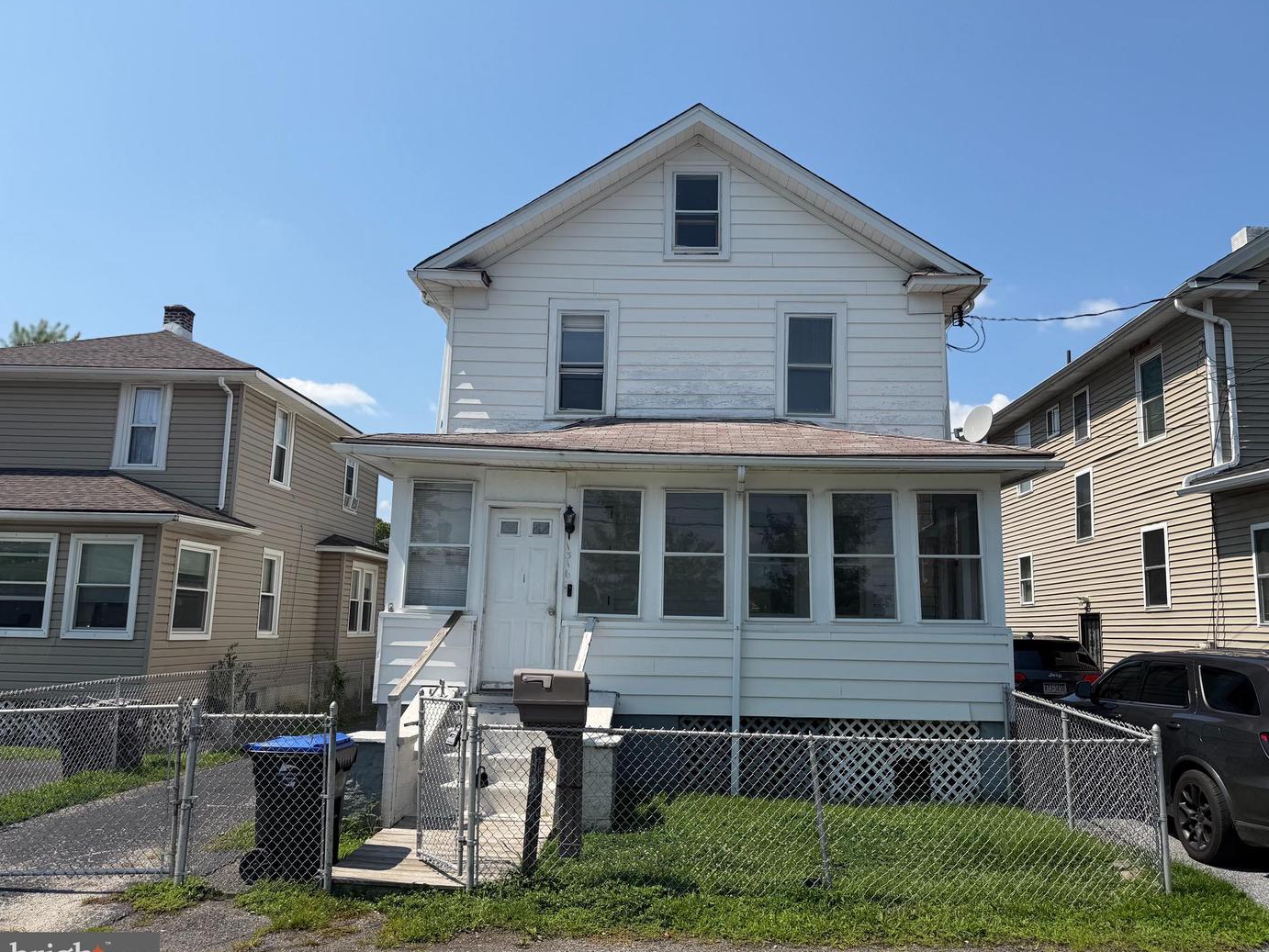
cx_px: 659
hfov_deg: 69.4
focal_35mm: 25
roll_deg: -0.6
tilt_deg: +8.4
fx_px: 917
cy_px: 489
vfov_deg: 54.9
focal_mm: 6.76
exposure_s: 1/5714
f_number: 1.78
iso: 80
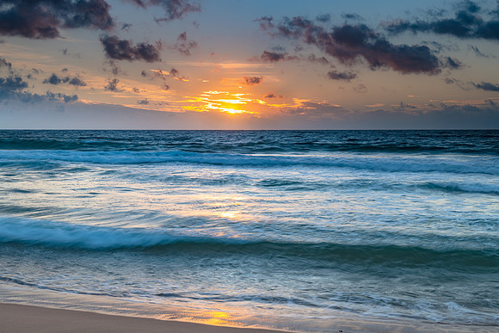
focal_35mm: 50
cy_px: 166
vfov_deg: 27.3
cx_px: 250
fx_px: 687
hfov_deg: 39.9
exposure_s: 1/3
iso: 31
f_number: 9
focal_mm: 48
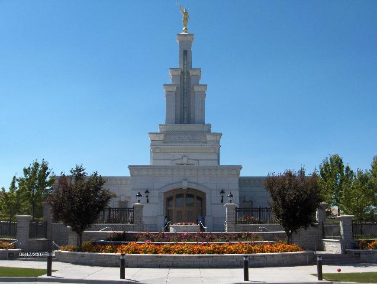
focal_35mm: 39
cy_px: 142
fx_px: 425
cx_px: 188
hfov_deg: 47.8
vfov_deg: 36.9
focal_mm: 8
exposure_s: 1/769
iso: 100
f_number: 4.8
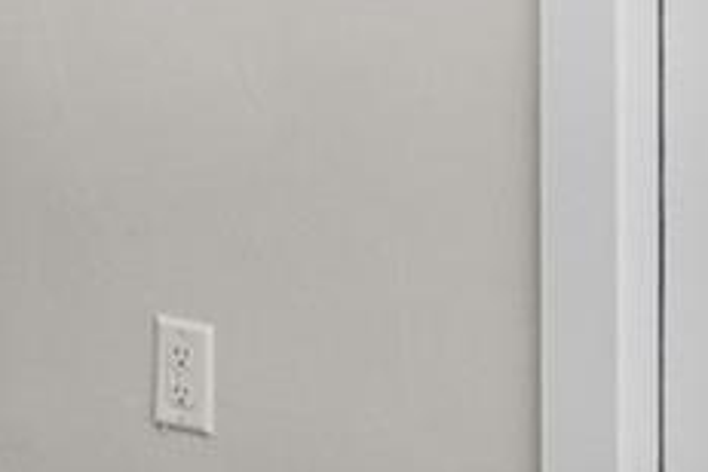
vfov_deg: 11.6
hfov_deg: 17.2
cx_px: -101
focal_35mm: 114
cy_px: -167
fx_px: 2251
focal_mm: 16.5
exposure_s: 1/80
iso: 640
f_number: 8
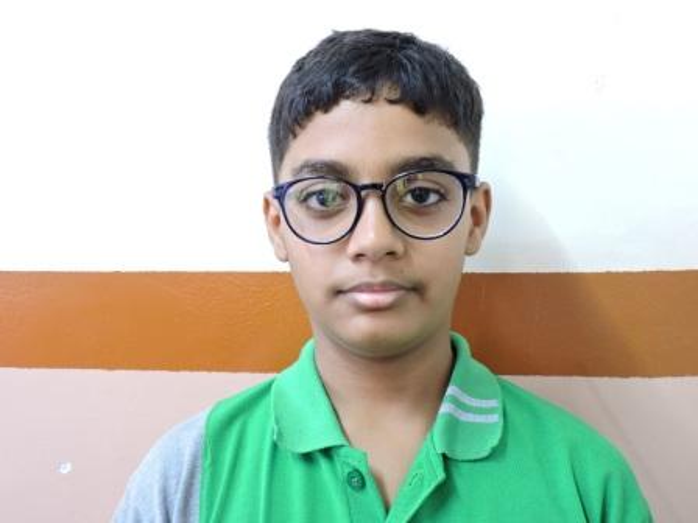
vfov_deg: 40.7
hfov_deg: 52.6
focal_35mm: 35
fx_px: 706
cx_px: 349
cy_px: 262
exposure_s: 1/15
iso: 400
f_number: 3.3
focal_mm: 6.2
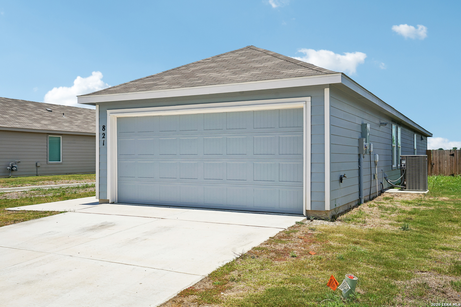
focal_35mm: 35
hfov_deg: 54.4
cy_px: 154
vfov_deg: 37.9
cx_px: 230
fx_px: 448
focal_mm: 35
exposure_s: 1/1000
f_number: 8
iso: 200
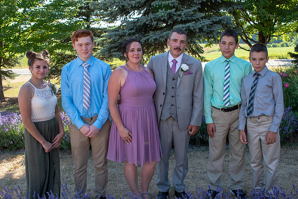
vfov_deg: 35.5
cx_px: 149
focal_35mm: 38
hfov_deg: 51.3
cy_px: 100
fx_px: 310
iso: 400
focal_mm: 25
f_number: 8
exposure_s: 1/200
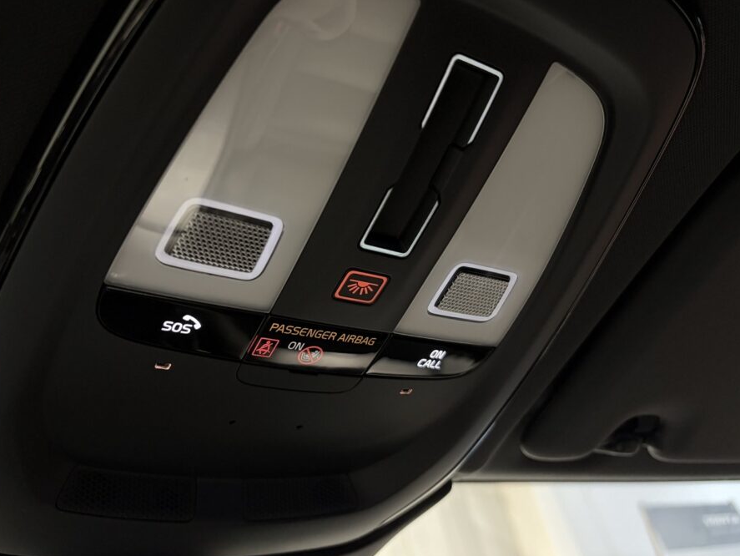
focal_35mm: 30
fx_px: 642
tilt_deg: +38.1
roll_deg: +14.1
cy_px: 239
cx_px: 335
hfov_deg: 59.8
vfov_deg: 46.7
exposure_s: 1/50
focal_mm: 5.96
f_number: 1.6
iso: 500
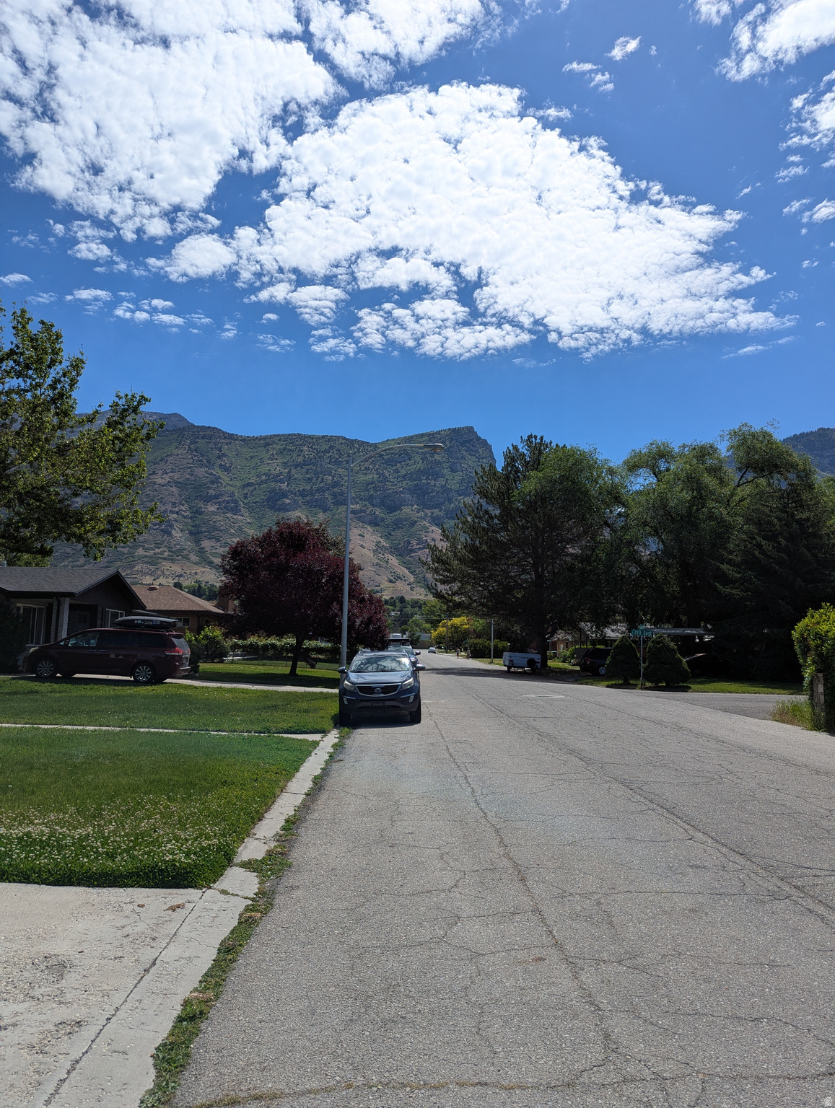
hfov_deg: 56.9
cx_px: 418
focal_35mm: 24
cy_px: 554
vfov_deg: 71.5
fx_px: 770
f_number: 1.85
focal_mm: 6.81
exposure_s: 1/3774
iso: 38
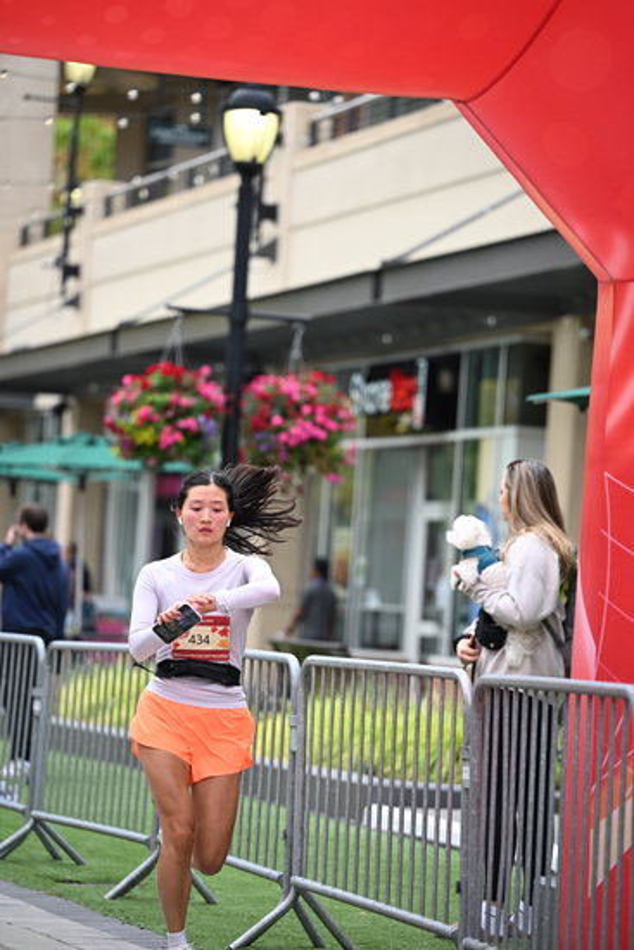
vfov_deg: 14.6
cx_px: 317
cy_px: 475
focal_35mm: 140
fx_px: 3696
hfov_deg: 9.8
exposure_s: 1/2000
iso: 640
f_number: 2.8
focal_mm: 140
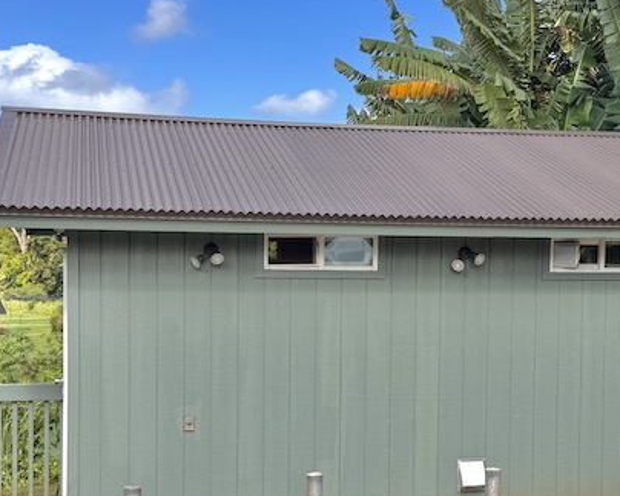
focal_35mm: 58
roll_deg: -1.0
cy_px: 307
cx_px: 341
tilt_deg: -4.4
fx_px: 1064
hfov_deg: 32.5
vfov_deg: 26.2
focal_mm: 6.76
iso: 80
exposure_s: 1/2604
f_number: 1.78
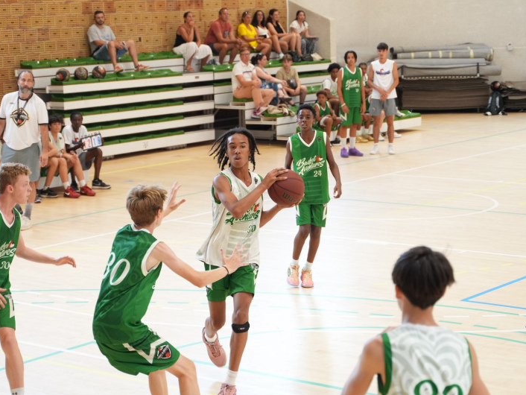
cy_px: 198
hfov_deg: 22.6
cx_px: 230
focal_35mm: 87
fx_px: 1316
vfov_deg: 17.1
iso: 1250
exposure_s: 1/500
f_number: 2.8
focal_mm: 53
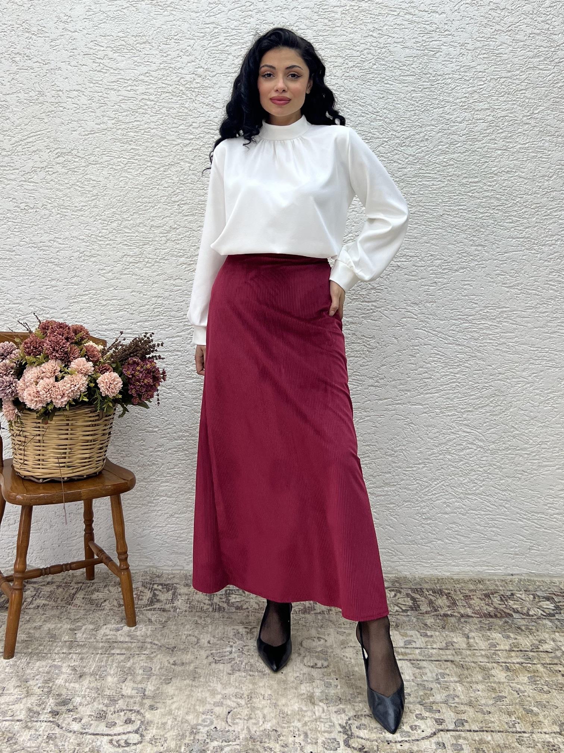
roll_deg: -0.3
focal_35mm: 26
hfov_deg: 53.1
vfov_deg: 67.3
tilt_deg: -0.9
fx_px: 565
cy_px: 376
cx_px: 282
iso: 50
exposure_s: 1/460
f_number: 1.5
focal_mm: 5.7
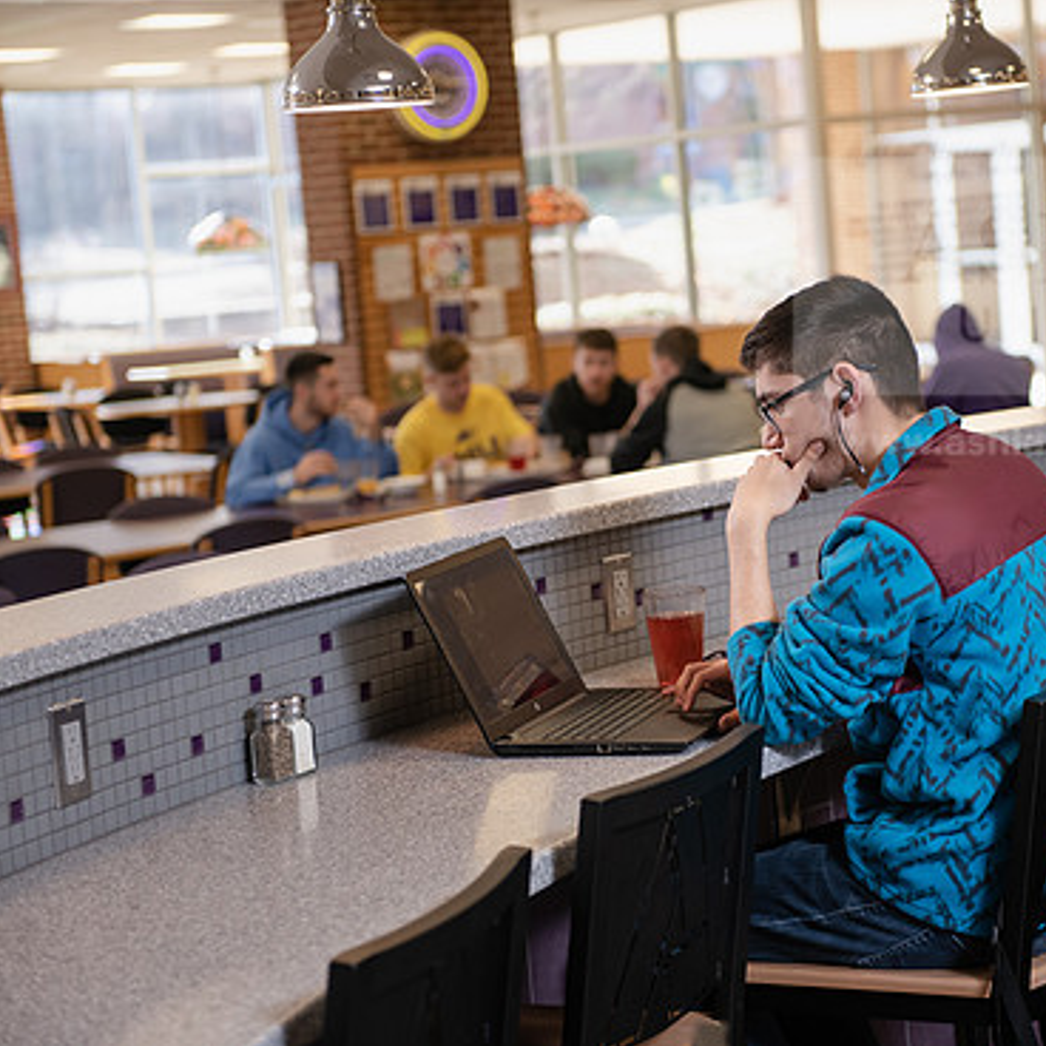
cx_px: 708
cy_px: 502
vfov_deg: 20.9
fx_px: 2838
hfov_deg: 20.8
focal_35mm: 83
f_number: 3.2
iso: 500
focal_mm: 62
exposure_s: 1/200
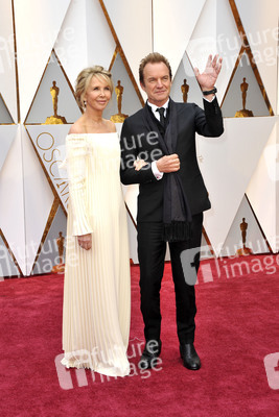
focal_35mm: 65
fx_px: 755
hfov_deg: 20.9
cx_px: 140
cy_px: 208
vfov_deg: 30.9
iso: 1000
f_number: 8
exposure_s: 1/250
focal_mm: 65
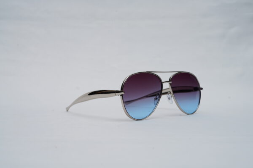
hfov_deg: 39.6
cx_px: 126
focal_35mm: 50
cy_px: 84
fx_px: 351
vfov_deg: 27.0
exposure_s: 1/160
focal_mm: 50
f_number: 9
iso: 100
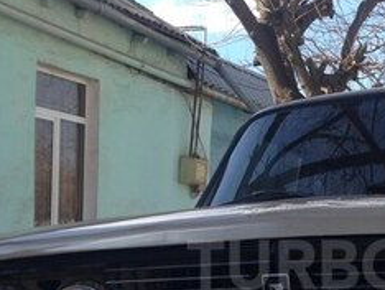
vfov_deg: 15.7
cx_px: 355
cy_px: 264
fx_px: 1035
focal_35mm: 93
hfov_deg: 20.6
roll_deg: -2.2
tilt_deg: +1.2
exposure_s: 1/653
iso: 50
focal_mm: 4.12
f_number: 2.4
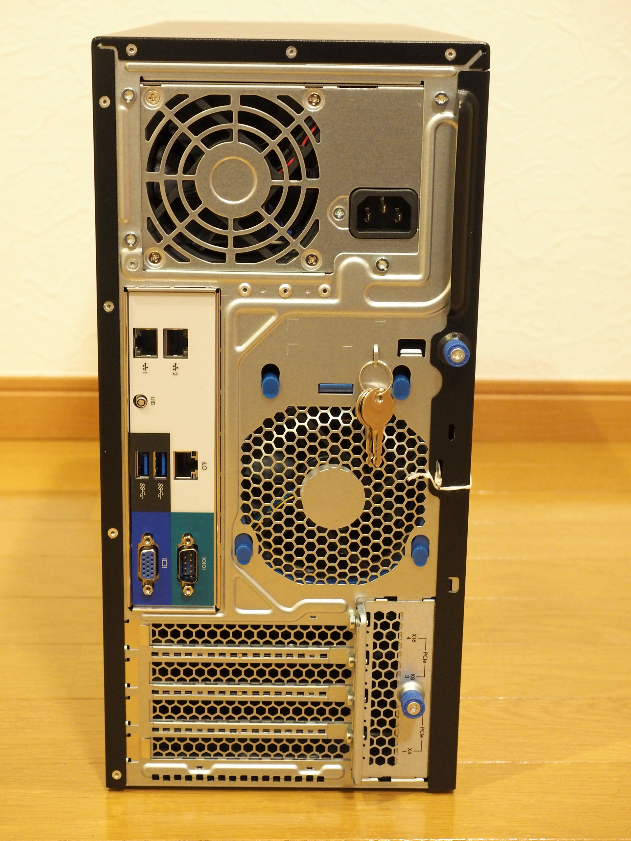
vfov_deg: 31.2
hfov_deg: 23.7
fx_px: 1507
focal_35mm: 62
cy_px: 420
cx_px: 316
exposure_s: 1/8
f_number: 5.6
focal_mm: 31
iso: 1600
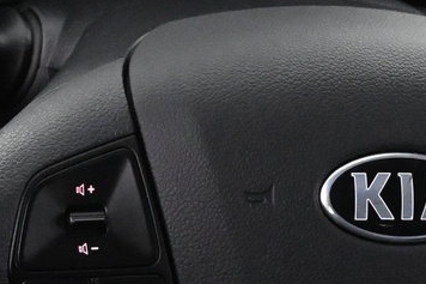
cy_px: 146
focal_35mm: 191
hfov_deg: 10.7
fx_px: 2259
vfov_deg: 7.2
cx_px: 369
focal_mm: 28
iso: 5600
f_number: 4.5
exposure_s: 1/60
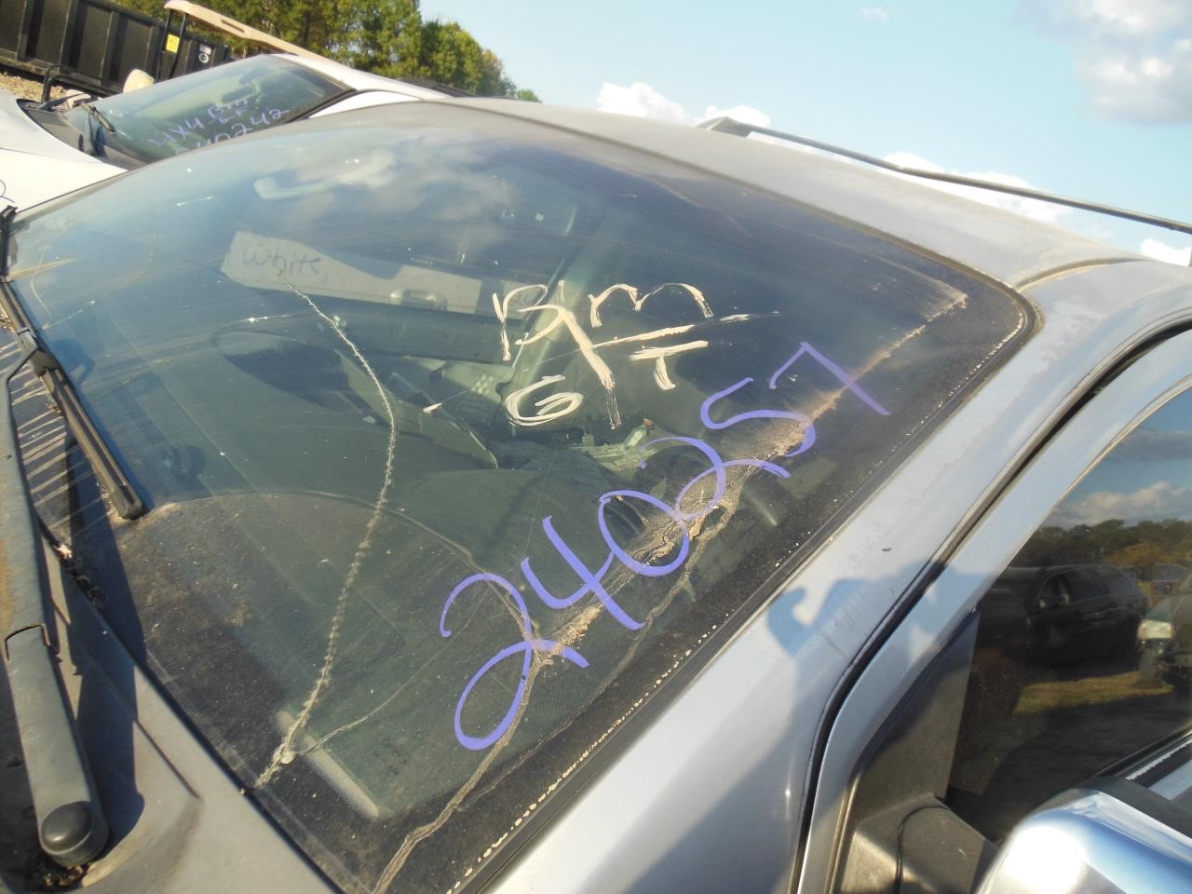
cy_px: 447
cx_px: 596
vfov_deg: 54.9
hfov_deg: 69.4
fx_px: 861
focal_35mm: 25
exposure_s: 1/640
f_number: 3.2
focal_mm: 4.5
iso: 125
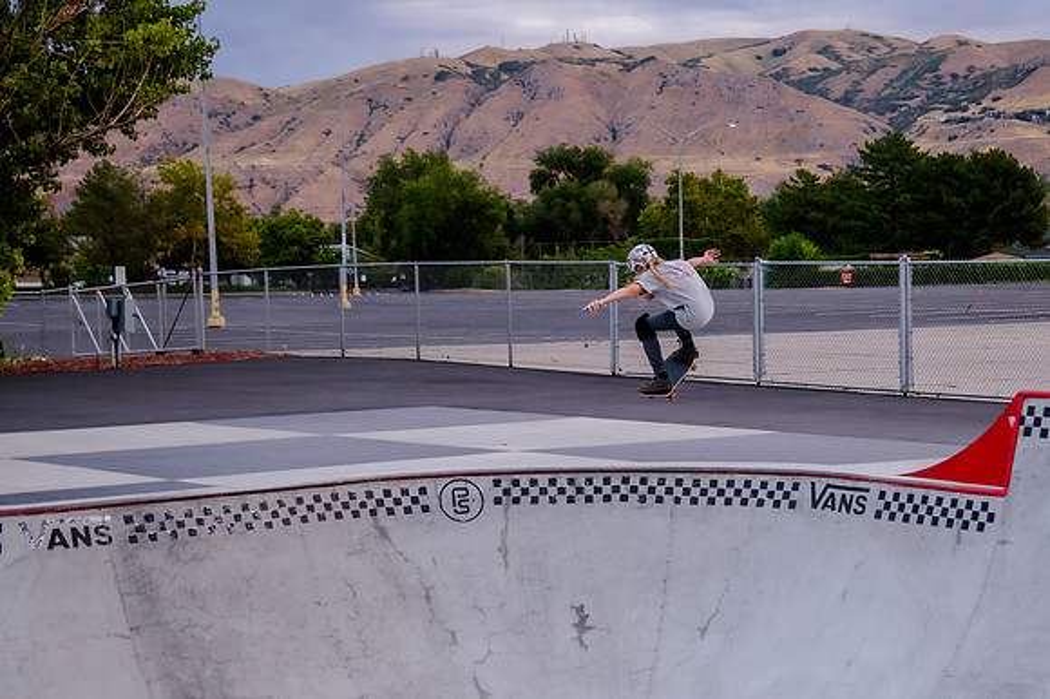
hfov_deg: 29.7
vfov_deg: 20.1
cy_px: 411
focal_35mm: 68
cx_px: 680
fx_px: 1972
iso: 2500
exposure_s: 1/640
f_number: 4
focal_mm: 50
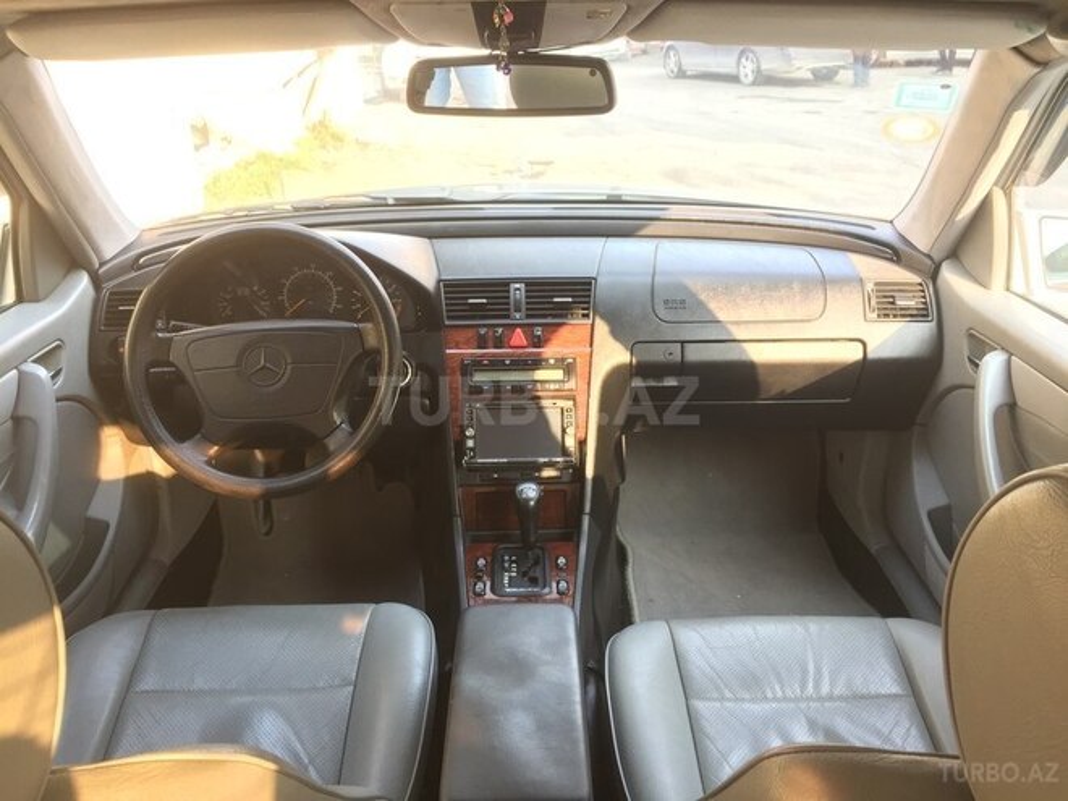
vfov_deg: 48.2
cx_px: 534
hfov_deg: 61.7
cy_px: 400
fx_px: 895
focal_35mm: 29
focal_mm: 4.15
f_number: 2.2
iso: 50
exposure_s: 1/33
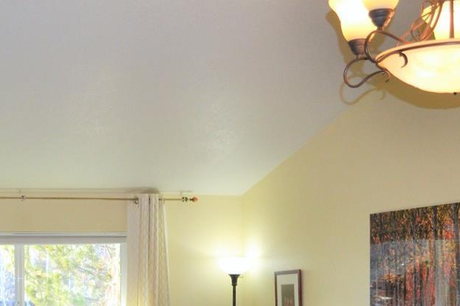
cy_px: 286
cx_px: 39
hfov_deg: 29.6
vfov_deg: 20.4
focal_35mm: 65
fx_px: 830
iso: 640
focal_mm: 18
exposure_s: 1/200
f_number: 3.5
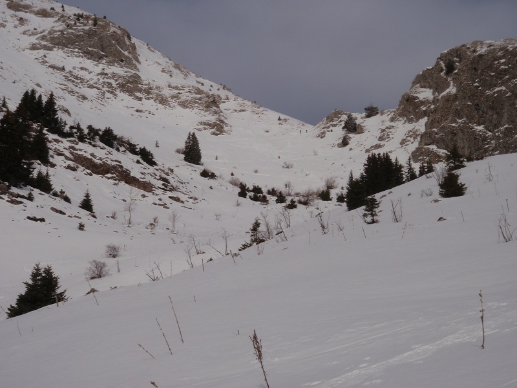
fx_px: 971
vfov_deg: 22.6
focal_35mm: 65
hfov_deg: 29.8
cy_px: 194
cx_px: 258
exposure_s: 1/500
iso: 64
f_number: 7.1
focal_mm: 11.76
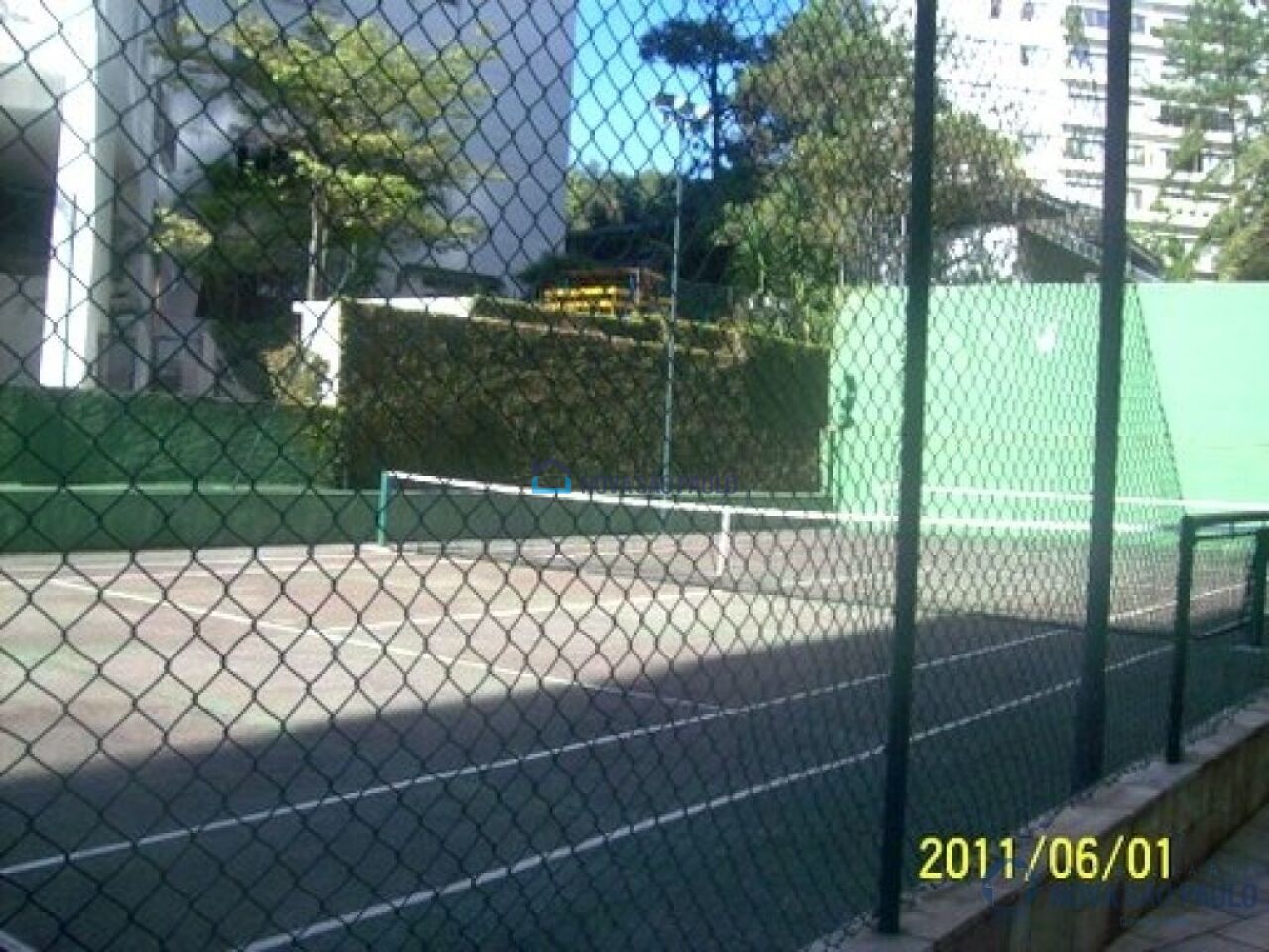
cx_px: 634
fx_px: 1320
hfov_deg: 51.4
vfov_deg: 39.7
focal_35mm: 36
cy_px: 476
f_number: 4.8
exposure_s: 1/415
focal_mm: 6
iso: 80
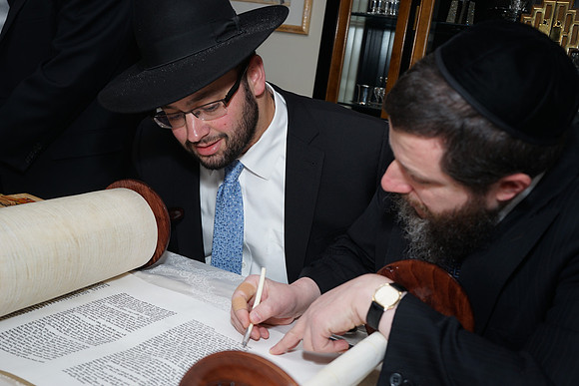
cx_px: 290
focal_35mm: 39
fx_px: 627
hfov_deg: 49.5
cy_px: 193
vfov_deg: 34.2
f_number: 5.6
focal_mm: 39
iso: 250
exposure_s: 1/100
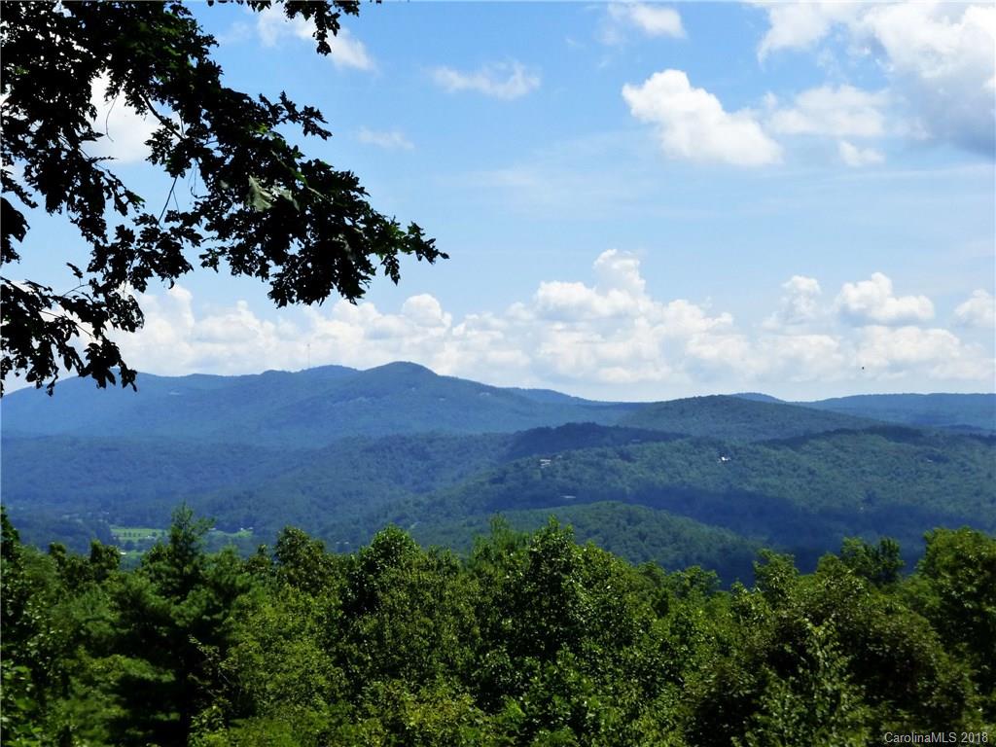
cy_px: 374
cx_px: 498
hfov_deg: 24.7
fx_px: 2273
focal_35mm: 79
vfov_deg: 18.7
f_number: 5.1
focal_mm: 14.2
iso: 160
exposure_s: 1/800
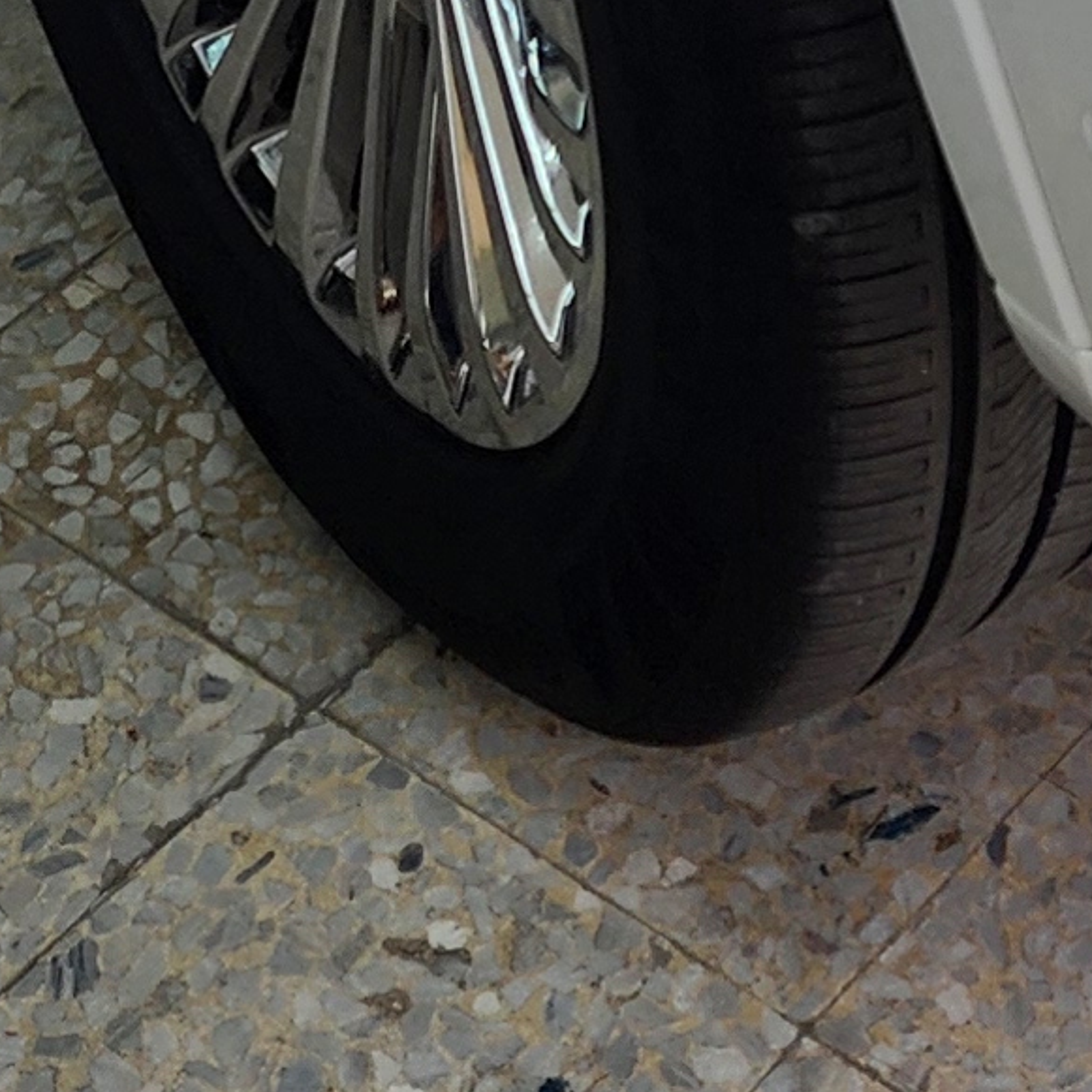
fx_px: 4997
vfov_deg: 10.5
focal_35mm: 140
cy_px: -1650
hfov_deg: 12.2
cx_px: 1329
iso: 12
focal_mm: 6.4
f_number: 1.8
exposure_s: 1/208
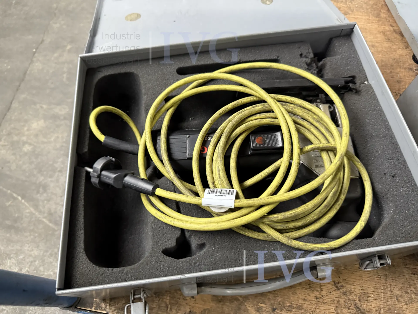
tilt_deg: -63.4
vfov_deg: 56.8
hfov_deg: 71.6
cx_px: 209
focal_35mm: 24
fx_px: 290
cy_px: 157
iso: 500
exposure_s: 1/50
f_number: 1.78
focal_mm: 6.76
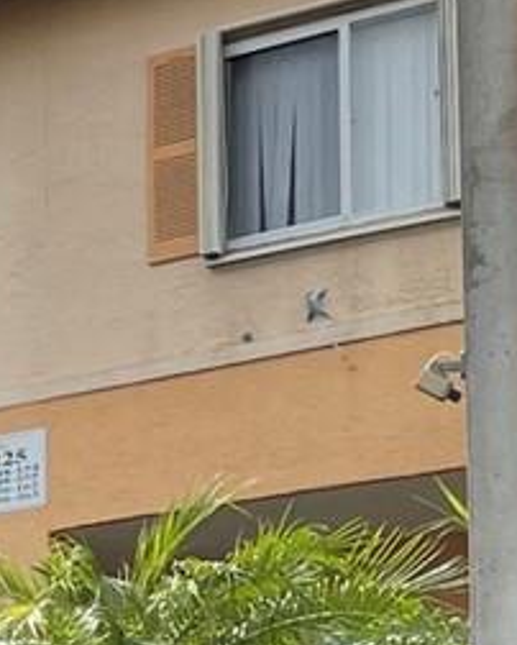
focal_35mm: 161
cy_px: 944
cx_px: -317
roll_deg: -2.8
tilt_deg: +4.9
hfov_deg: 9.3
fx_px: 3076
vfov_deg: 11.5
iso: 32
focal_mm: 5.1
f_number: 1.6
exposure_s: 1/2387
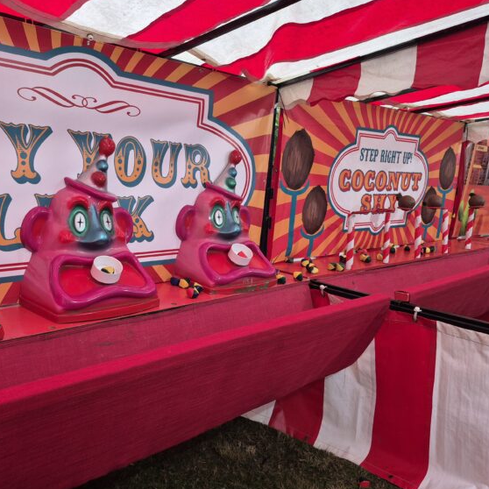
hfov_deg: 56.9
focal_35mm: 28
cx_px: 199
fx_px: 448
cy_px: 242
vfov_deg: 57.3
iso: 250
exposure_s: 1/100
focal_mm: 5.4
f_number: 1.8
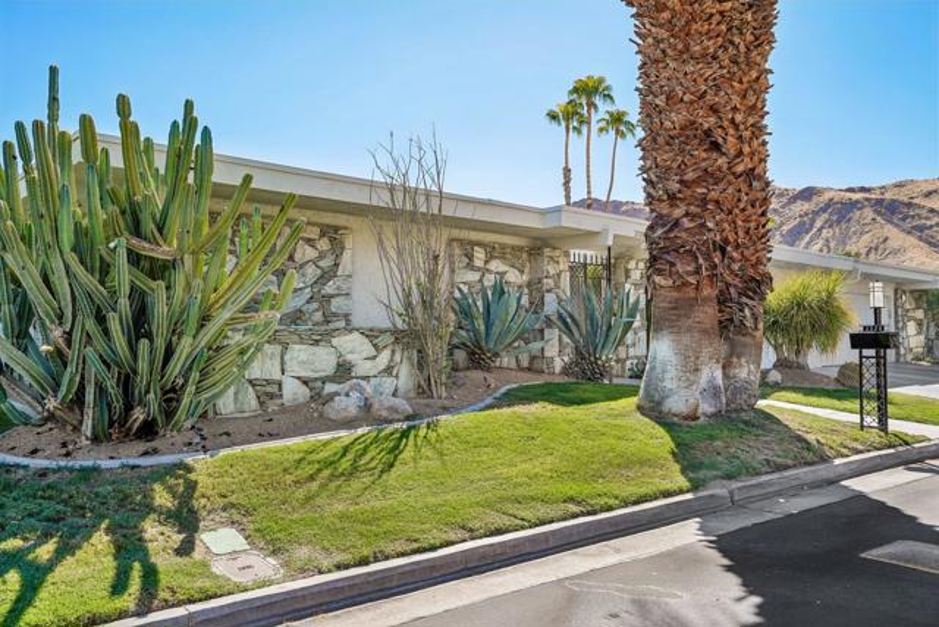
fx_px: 757
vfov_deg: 45.0
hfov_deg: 63.6
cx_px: 470
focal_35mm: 29
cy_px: 314
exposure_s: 1/125
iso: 100
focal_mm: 29
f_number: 8
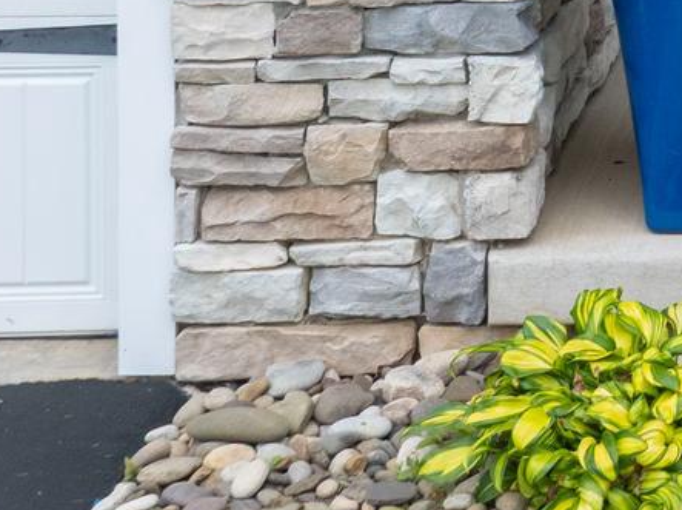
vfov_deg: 11.9
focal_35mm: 111
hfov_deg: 15.7
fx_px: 2184
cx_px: 1136
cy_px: -514
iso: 100
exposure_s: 1/160
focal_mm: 12.29
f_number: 7.1
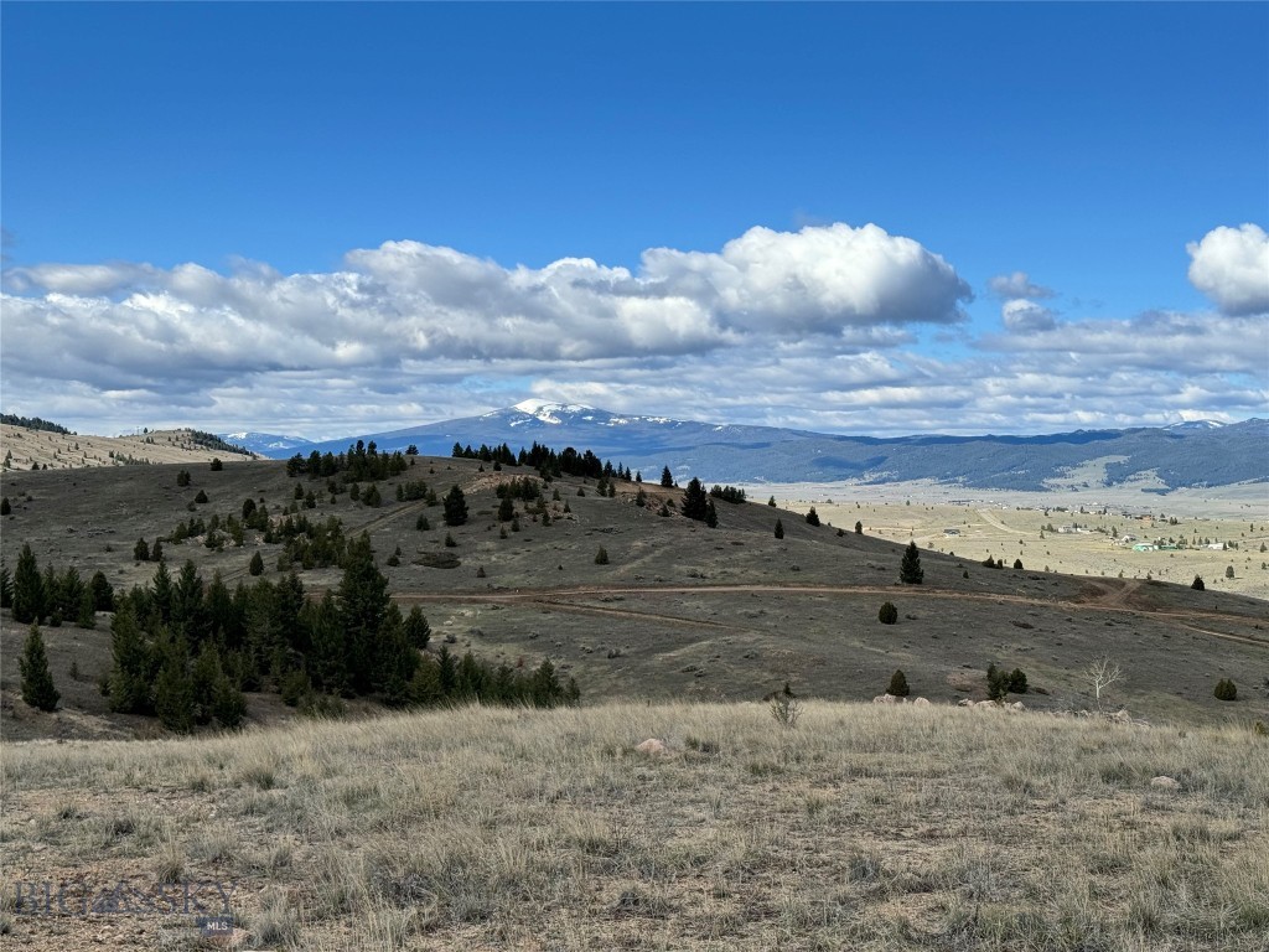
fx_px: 1760
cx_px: 634
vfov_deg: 30.3
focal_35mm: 48
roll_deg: -0.6
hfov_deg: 39.7
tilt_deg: -0.5
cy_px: 476
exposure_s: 1/4310
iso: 64
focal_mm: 6.76
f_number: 1.78
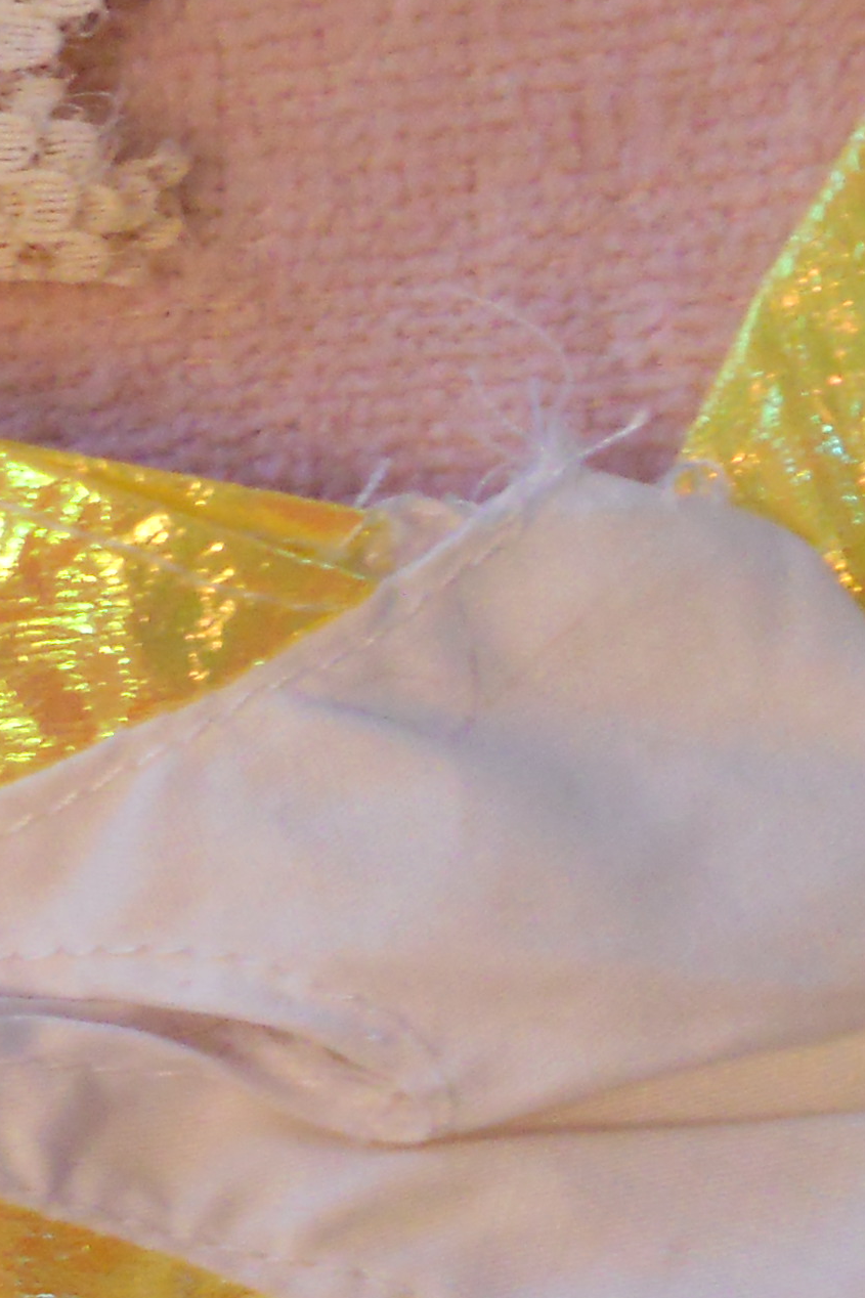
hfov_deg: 12.7
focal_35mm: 105
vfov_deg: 19.1
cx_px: -144
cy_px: 1186
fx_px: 3785
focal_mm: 5.8
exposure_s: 1/30
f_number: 3.5
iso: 400
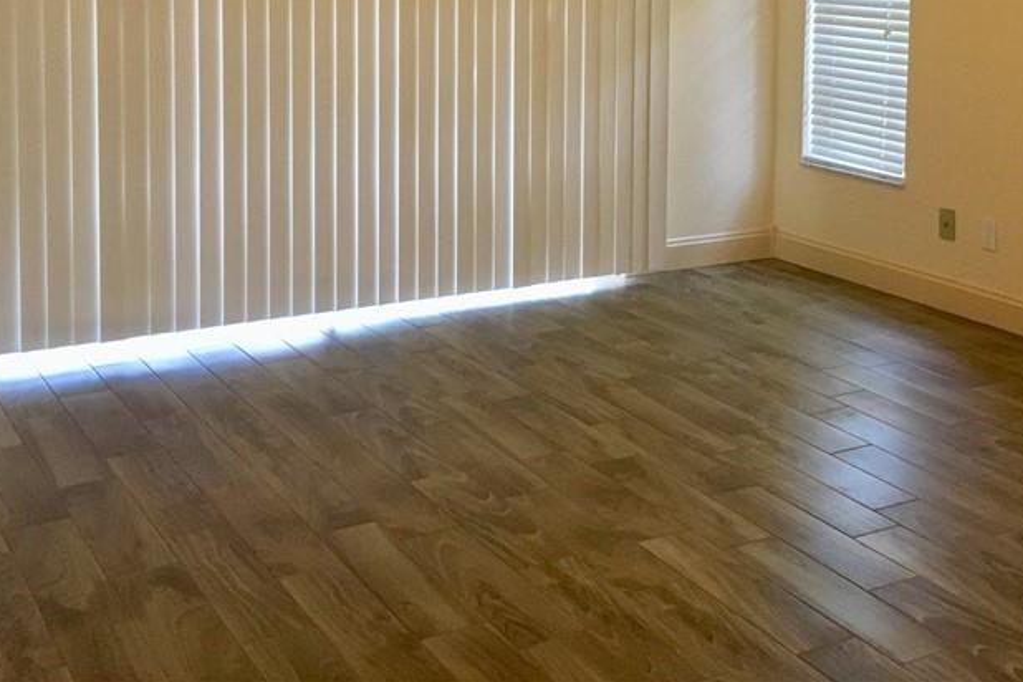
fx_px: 1421
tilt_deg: -2.1
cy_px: 48
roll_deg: -1.8
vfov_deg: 26.0
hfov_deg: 39.3
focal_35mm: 50
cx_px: 651
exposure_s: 1/30
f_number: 2.2
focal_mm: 4.15
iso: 200
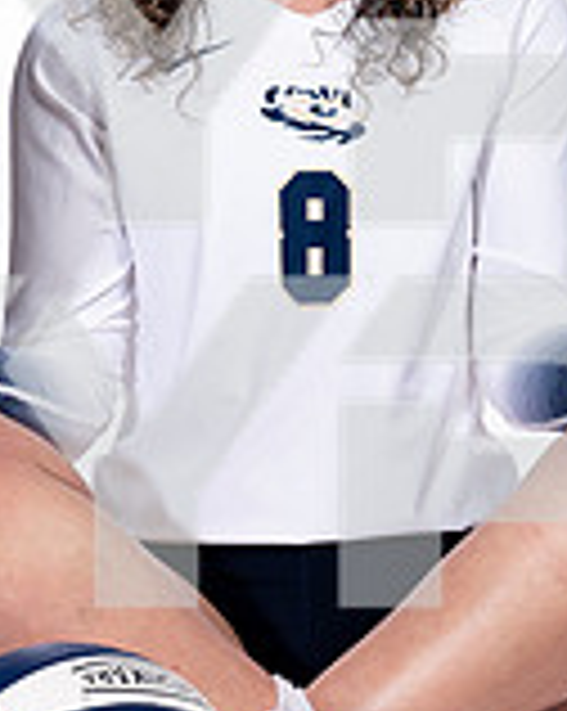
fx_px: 4245
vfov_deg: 9.5
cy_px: 78
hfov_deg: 7.6
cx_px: 341
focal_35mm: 202
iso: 100
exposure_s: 1/250
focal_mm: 49
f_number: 5.6
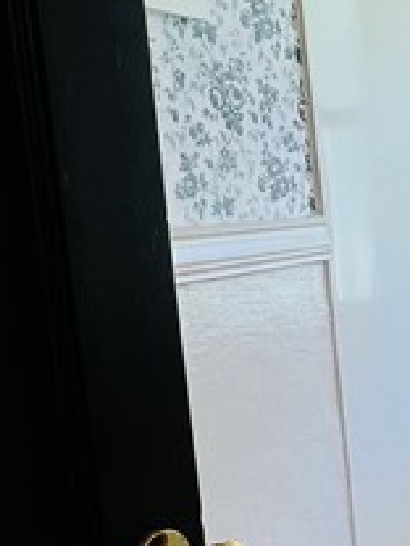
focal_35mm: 64
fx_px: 1011
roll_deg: +1.5
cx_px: 951
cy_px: 326
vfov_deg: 30.2
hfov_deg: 15.1
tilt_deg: -8.0
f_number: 1.8
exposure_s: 1/120
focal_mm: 1.57
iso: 64
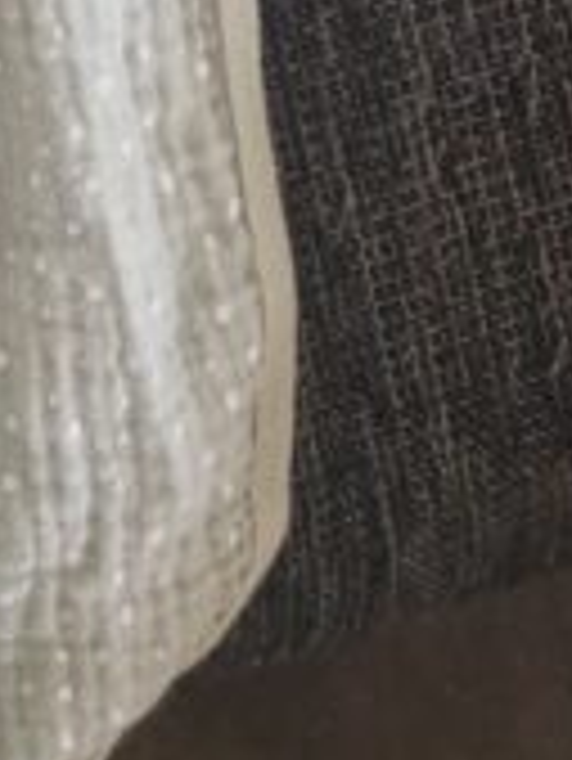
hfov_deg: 9.9
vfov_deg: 11.4
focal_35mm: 136
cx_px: -676
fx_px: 2993
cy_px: -1187
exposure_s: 1/50
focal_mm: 5.4
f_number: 1.8
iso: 640
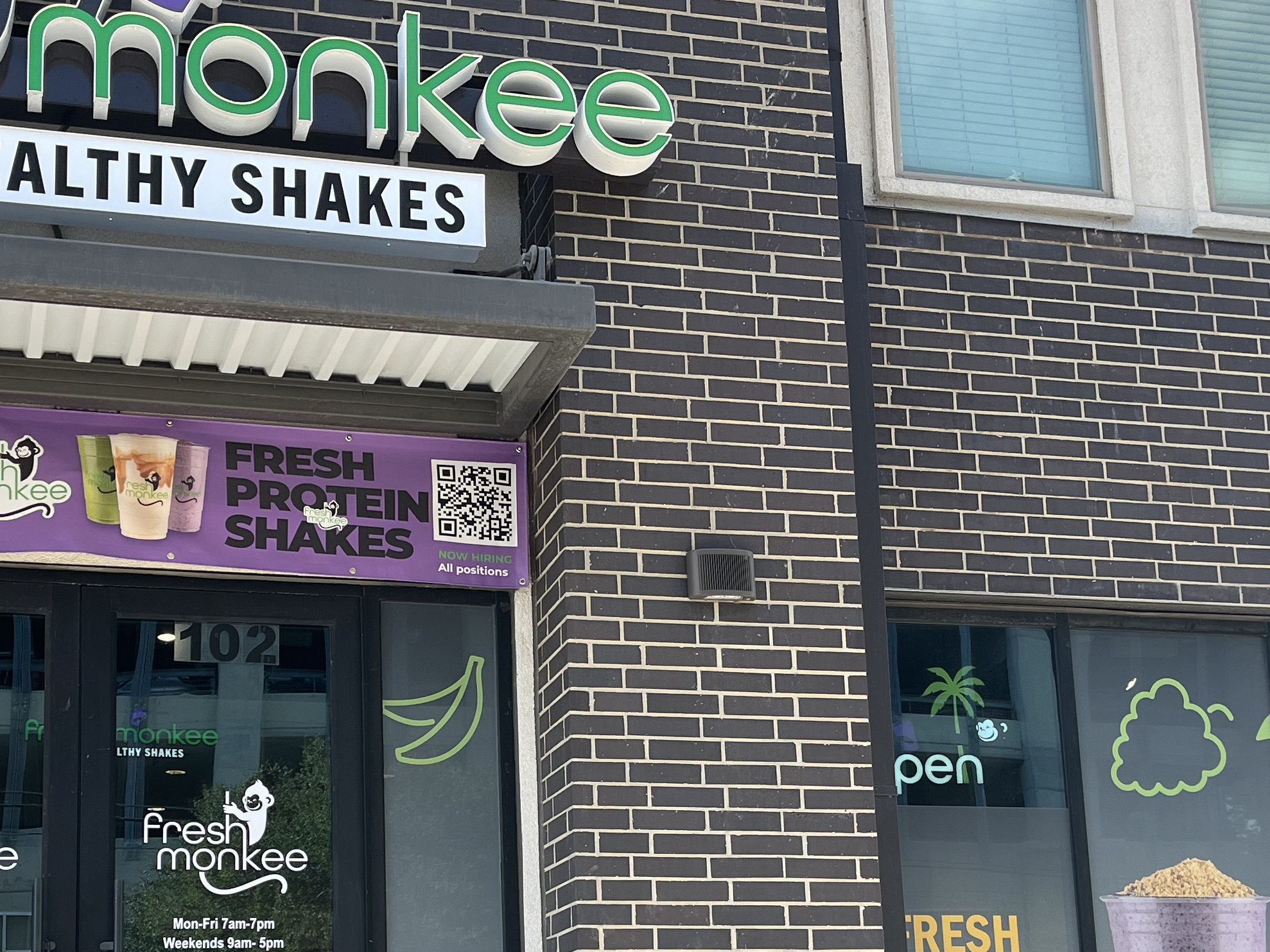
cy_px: 766
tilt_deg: +11.5
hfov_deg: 36.1
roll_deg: +1.7
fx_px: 1944
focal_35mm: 53
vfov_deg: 27.0
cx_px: 512
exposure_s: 1/858
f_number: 1.6
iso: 50
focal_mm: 5.1
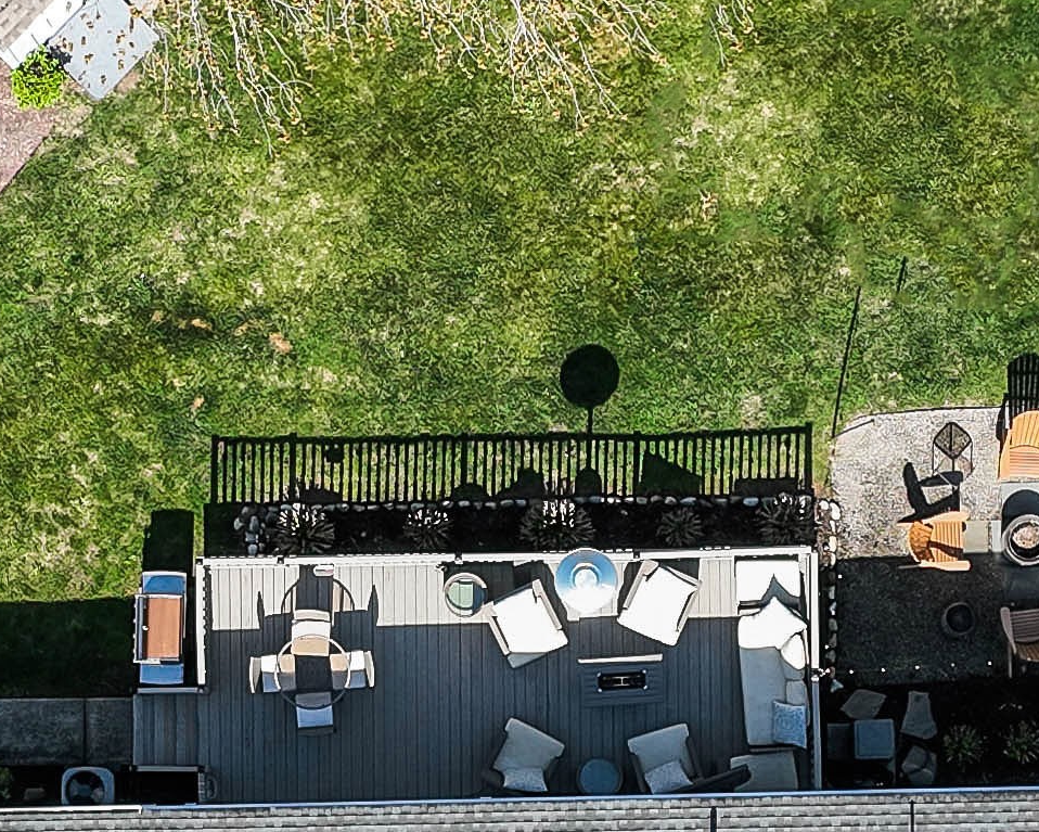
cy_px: 792
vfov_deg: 11.9
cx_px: 506
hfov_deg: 14.9
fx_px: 3968
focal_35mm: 129
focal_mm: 12.29
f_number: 2.8
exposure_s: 1/1000
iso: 100
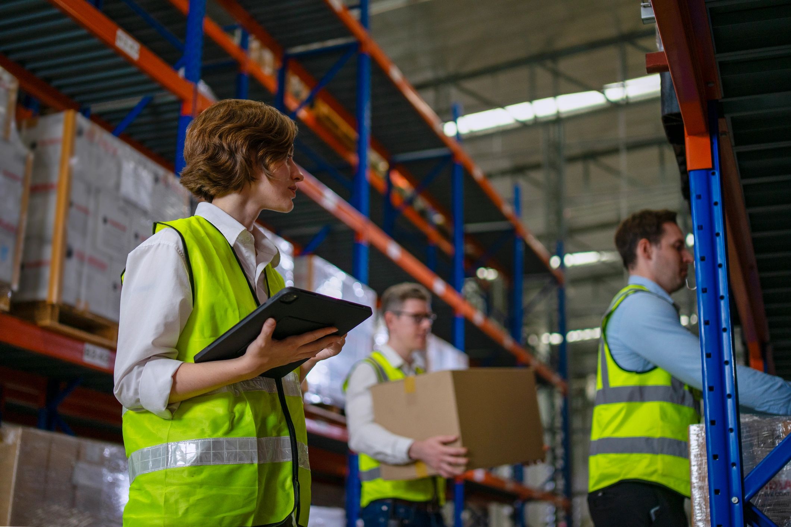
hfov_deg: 43.6
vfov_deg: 29.9
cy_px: 264
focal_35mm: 45
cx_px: 396
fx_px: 989
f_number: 1.8
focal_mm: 45
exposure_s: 1/320
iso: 400
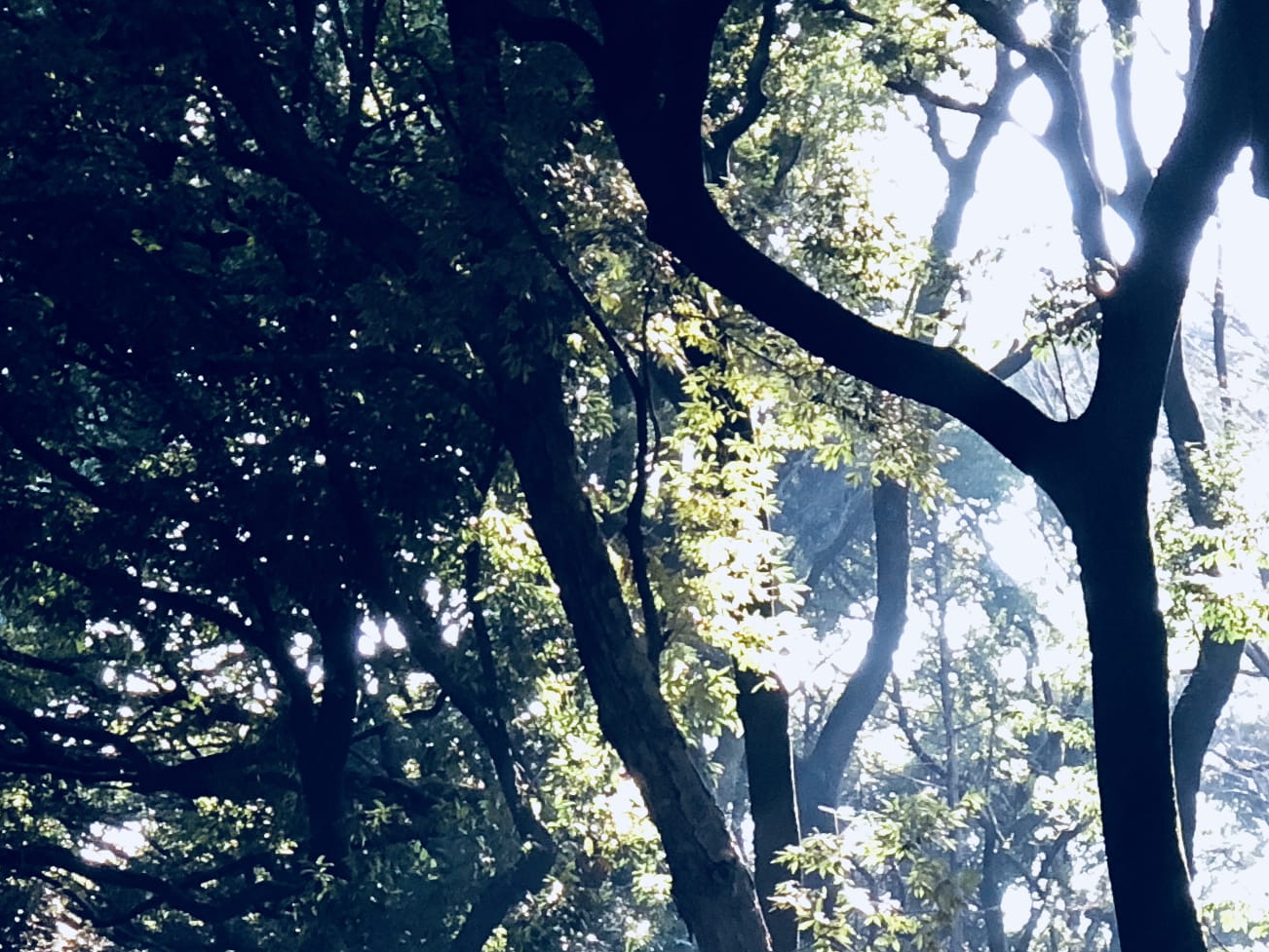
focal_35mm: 161
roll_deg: +3.1
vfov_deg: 9.1
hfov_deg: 12.3
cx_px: 833
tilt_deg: +10.9
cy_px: 1075
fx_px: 5903
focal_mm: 6
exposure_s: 1/60
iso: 64
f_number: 2.4
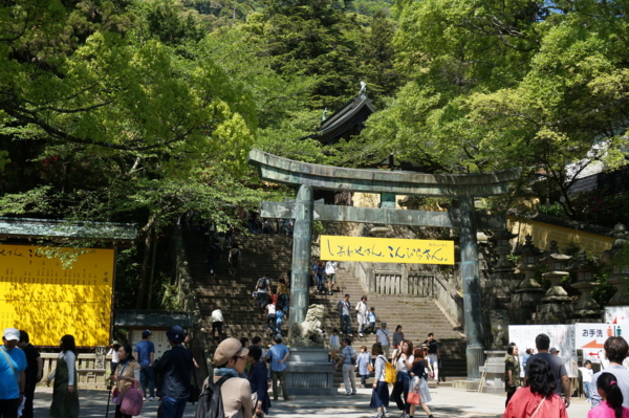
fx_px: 759
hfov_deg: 45.0
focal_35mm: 44
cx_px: 314
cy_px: 209
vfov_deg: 30.8
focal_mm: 29
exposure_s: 1/125
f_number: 8
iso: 100
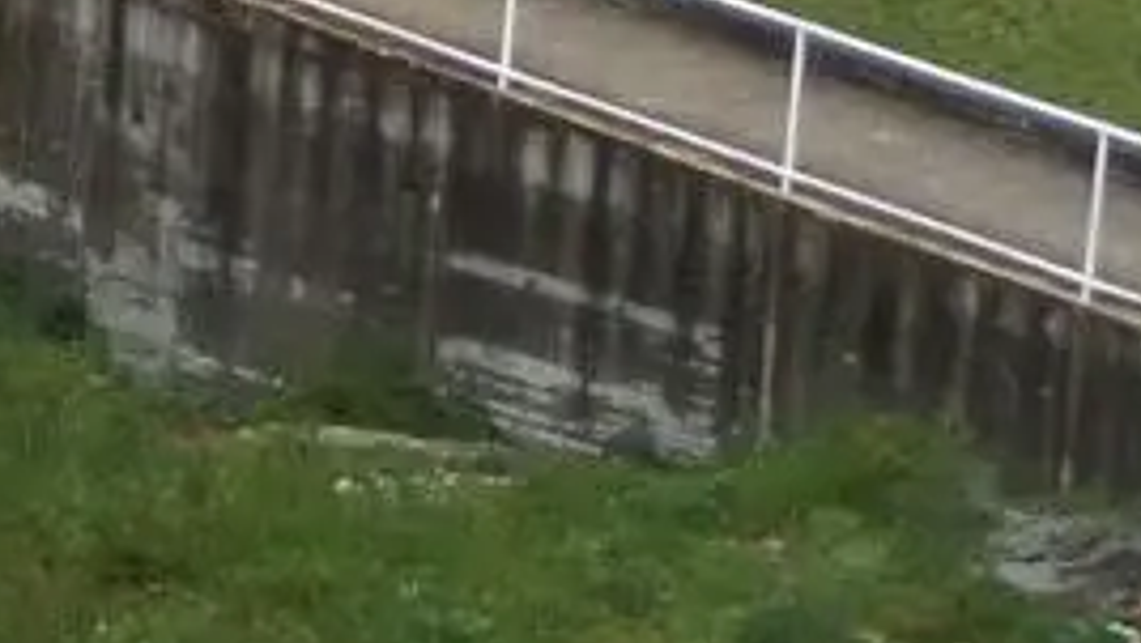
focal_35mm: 320
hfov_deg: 6.3
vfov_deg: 3.8
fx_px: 9685
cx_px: -1890
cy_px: -315
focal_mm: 6.8
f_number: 3.6
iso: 100
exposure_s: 1/500
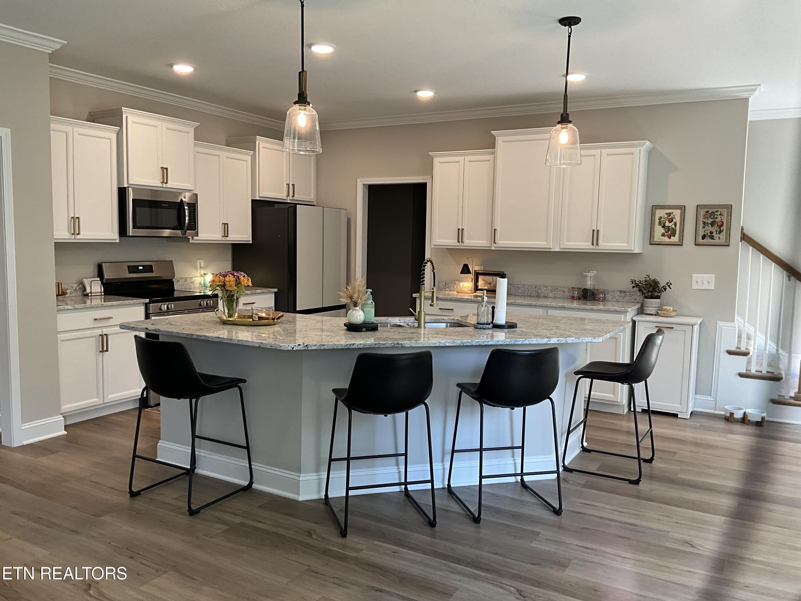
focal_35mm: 29
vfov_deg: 48.2
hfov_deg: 61.7
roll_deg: -1.3
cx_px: 400
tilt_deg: -5.2
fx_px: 671
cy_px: 300
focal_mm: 3
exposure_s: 1/60
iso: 50
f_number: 1.8
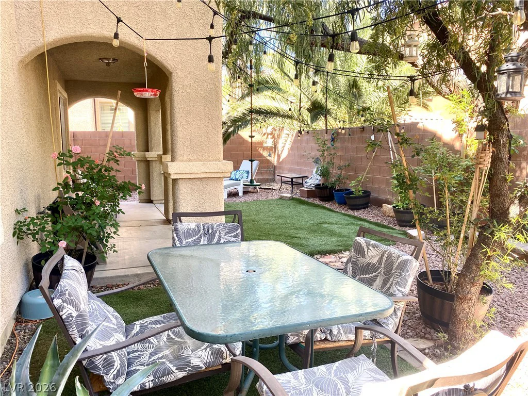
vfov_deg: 53.1
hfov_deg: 67.3
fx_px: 397
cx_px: 264
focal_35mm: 26
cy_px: 198
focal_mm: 4.25
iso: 32
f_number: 1.8
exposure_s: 1/122
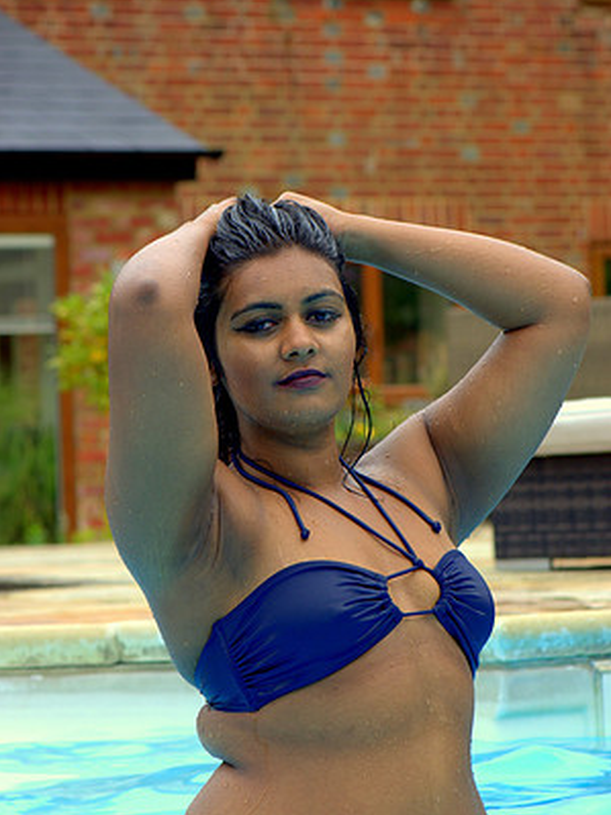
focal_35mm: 163
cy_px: 364
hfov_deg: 9.1
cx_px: 306
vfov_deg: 12.1
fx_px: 3838
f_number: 6.3
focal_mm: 100
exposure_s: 1/80
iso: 100
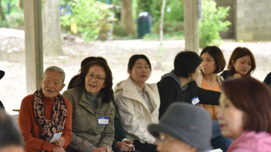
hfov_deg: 12.3
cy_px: 91
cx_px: 140
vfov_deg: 6.9
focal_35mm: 175
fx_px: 1257
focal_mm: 120
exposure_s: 1/60
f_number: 4
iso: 560
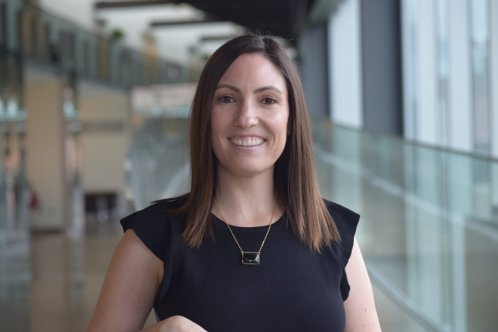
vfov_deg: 12.2
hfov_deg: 18.2
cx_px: 249
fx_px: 1556
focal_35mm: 112
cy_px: 166
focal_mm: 75
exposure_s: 1/100
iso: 400
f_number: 4.2
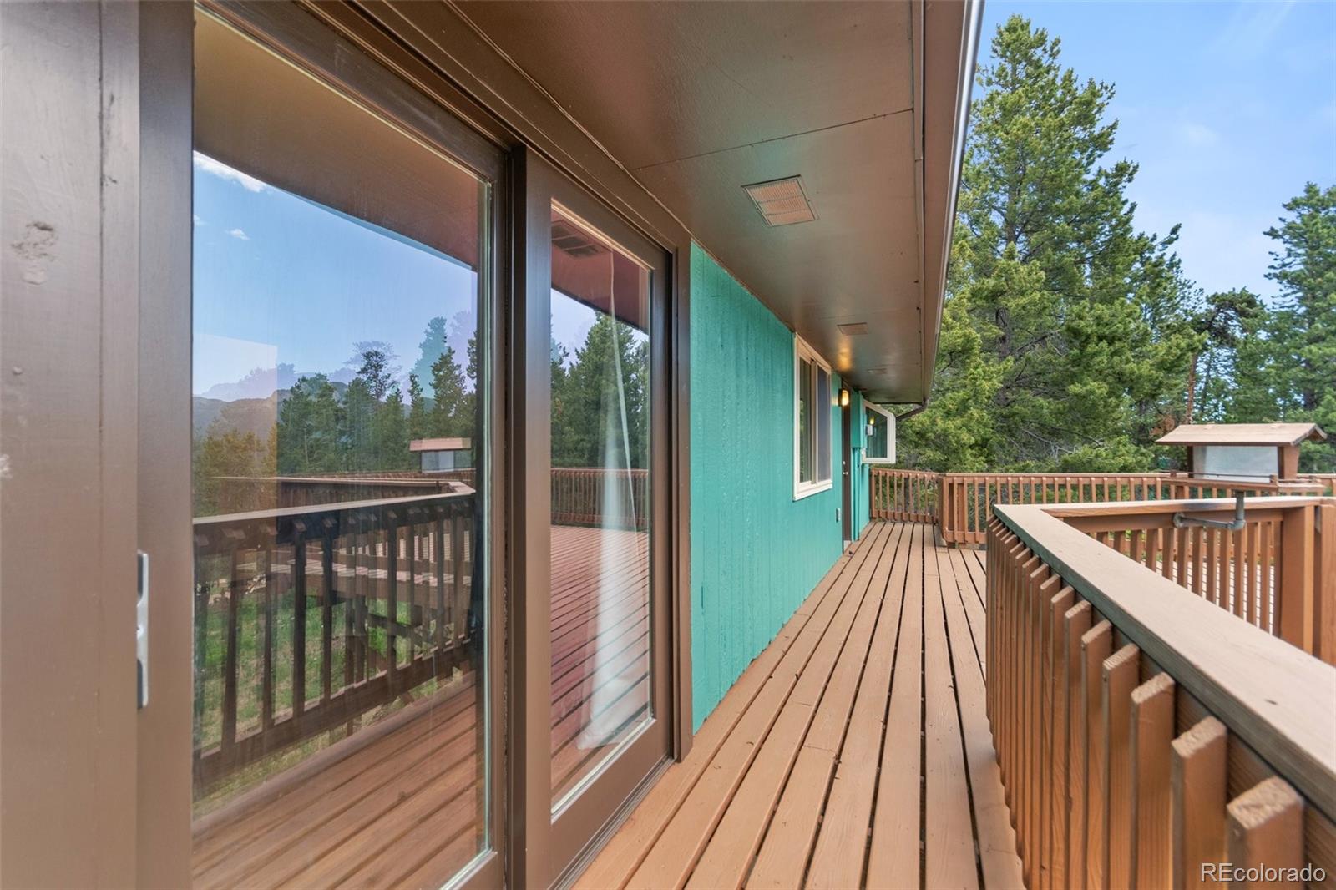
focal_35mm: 15
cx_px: 668
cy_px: 445
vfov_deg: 77.3
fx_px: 557
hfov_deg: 100.4
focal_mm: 10
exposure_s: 1/25
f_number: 8
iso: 400
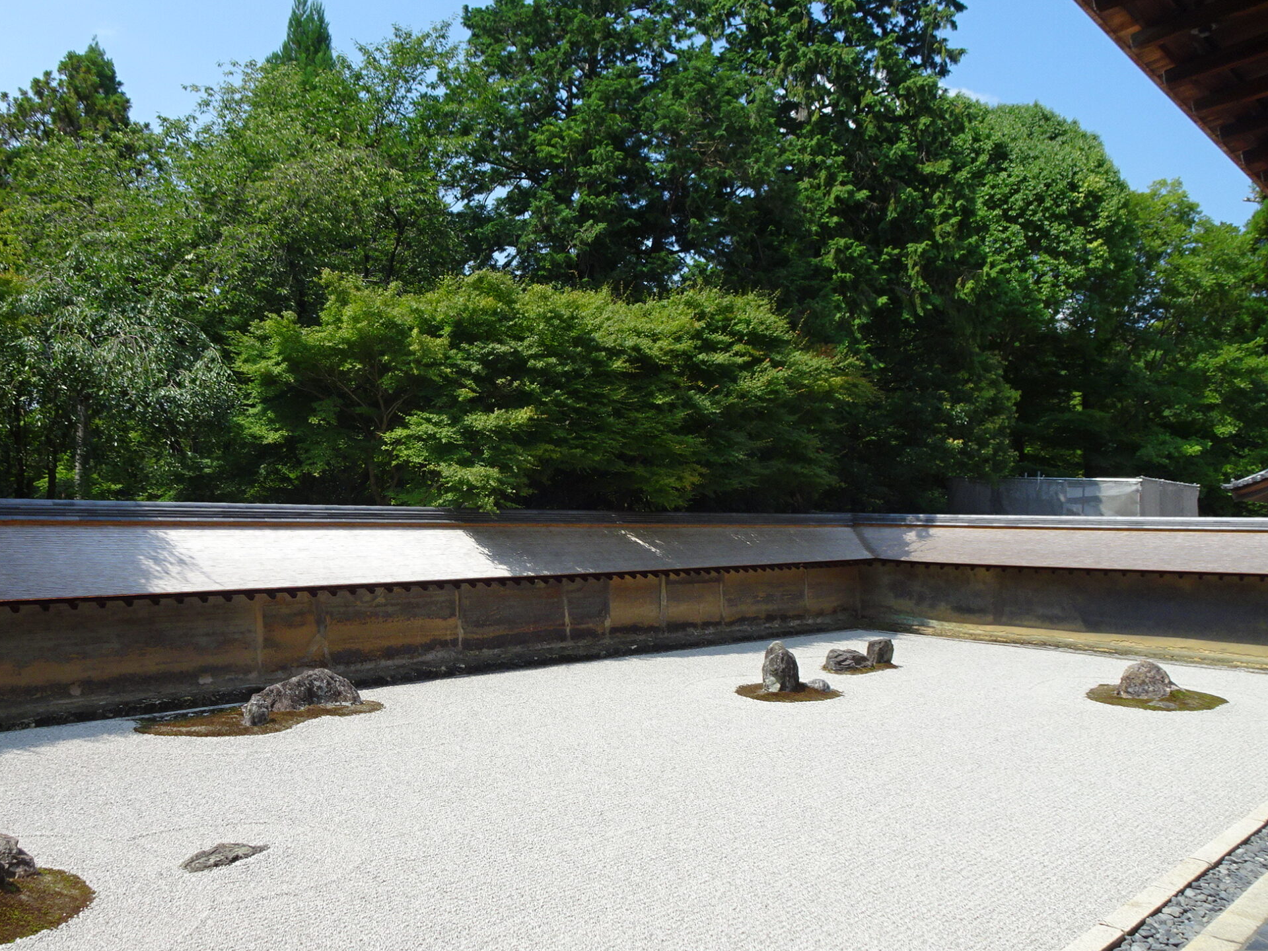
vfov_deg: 44.2
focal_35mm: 32
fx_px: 1172
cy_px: 490
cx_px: 487
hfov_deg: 56.2
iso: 80
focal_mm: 4.1
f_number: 3.5
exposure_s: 1/800
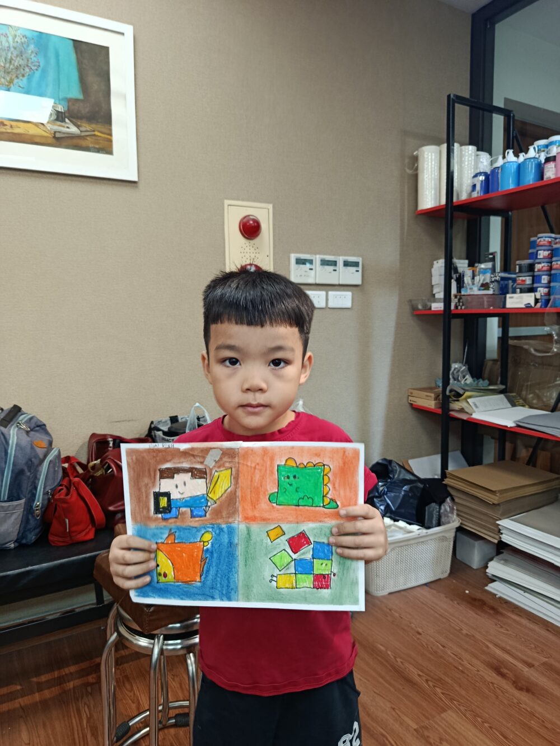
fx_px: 518
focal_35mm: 24
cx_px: 280
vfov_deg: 71.6
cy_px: 373
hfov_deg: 56.8
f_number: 1.7
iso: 764
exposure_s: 1/100
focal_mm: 5.24
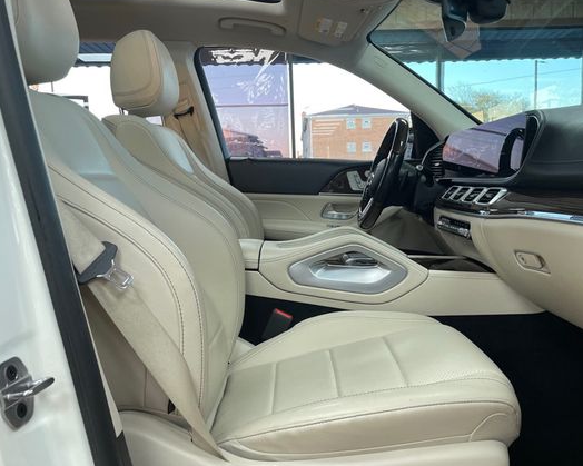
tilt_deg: -5.2
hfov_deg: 57.1
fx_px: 535
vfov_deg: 47.1
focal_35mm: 31
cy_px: 237
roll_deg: +3.1
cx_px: 312
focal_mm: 4.2
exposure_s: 1/120
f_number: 1.6
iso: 100
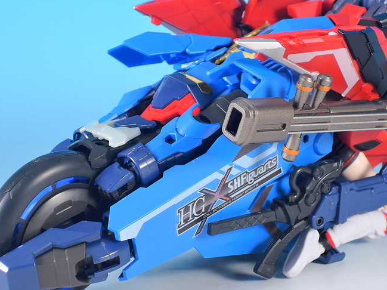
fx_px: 1676
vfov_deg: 9.9
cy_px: 122
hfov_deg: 13.2
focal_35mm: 150
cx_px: 246
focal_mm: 20.2
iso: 80
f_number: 6.3
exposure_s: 1/5
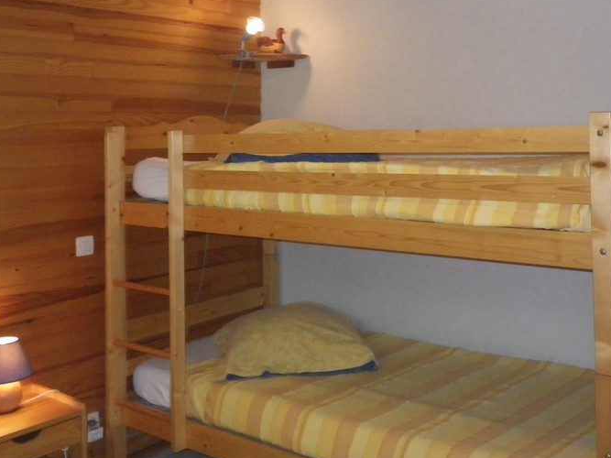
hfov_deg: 43.8
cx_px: 331
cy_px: 111
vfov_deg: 32.9
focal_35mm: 43
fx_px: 759
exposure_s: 1/50
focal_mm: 5
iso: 400
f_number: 3.5
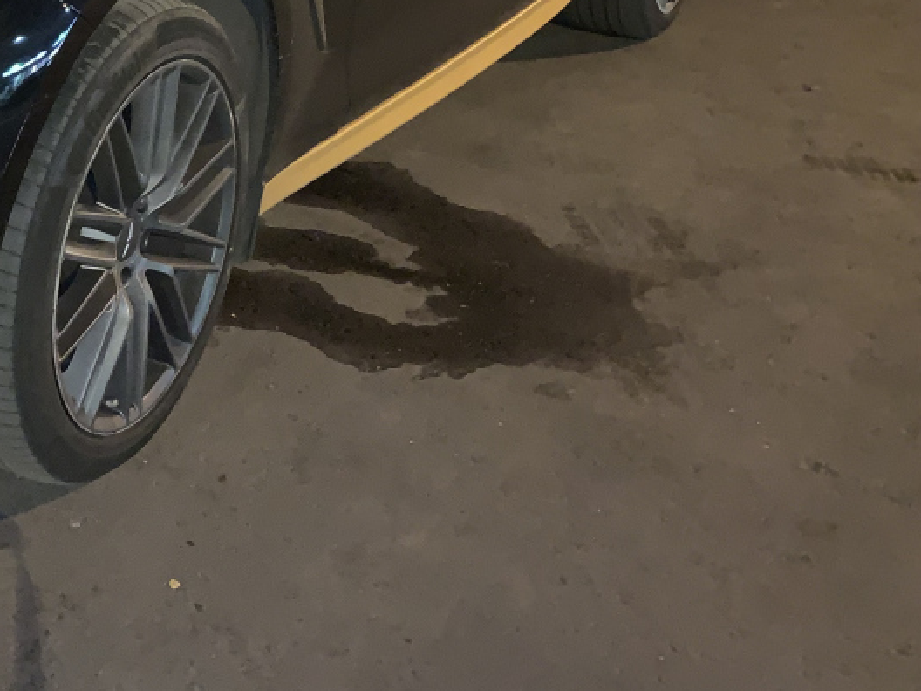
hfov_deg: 27.2
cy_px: 3
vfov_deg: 22.1
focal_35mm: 64
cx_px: -147
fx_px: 1703
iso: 400
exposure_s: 1/4
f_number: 1.8
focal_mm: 4.25
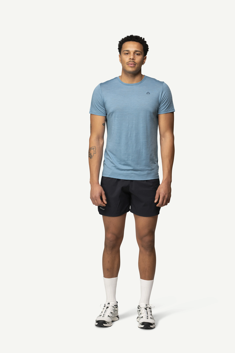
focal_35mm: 70
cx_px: 118
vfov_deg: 28.8
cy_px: 176
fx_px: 685
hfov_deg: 19.5
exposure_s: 1/80
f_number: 5
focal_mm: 70
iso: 500
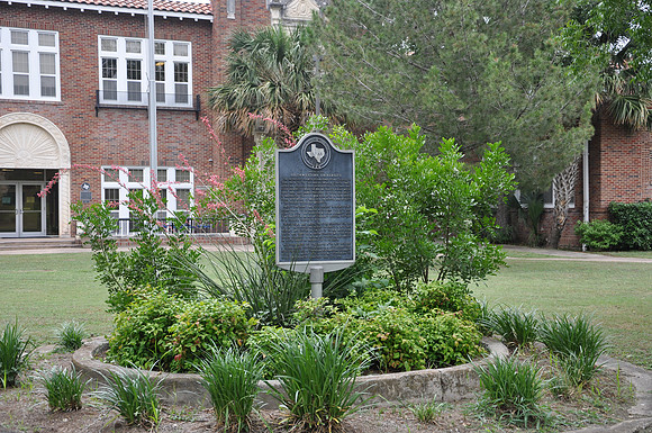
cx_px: 326
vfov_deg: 25.7
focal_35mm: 52
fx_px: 949
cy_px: 216
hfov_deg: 37.9
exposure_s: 1/80
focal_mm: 35
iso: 400
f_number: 4.5
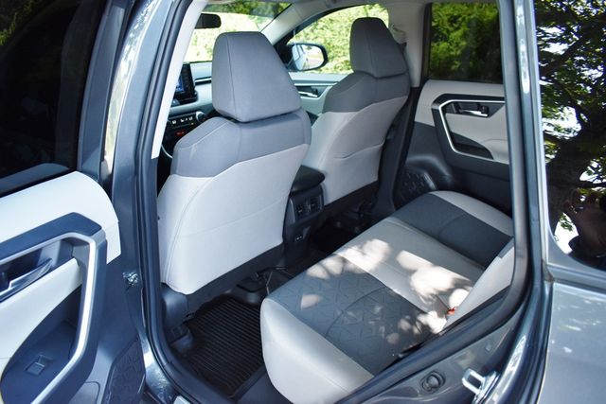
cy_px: 202
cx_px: 303
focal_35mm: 27
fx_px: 455
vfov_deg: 48.0
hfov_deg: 67.4
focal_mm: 18
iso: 720
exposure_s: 1/250
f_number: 3.5
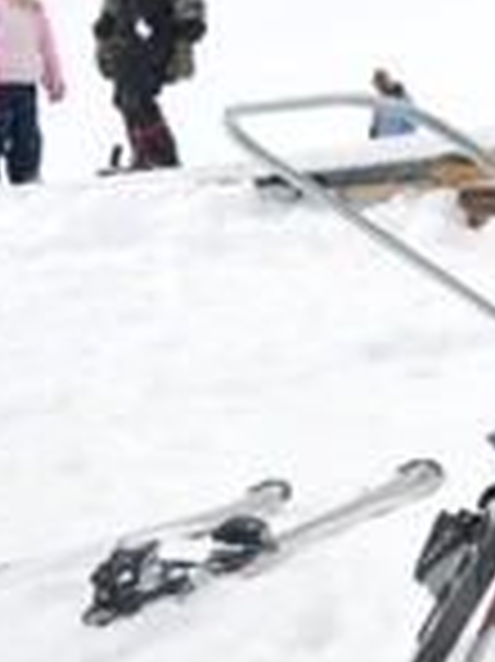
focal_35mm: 118
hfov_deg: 11.4
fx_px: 2245
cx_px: 981
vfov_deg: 16.4
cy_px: -20
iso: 200
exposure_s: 1/250
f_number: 8
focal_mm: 25
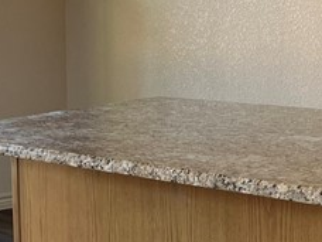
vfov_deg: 12.7
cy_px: 133
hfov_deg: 15.6
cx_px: -145
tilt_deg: -7.4
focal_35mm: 117
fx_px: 1088
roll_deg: +2.8
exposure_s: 1/120
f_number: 1.5
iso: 100
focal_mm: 5.7
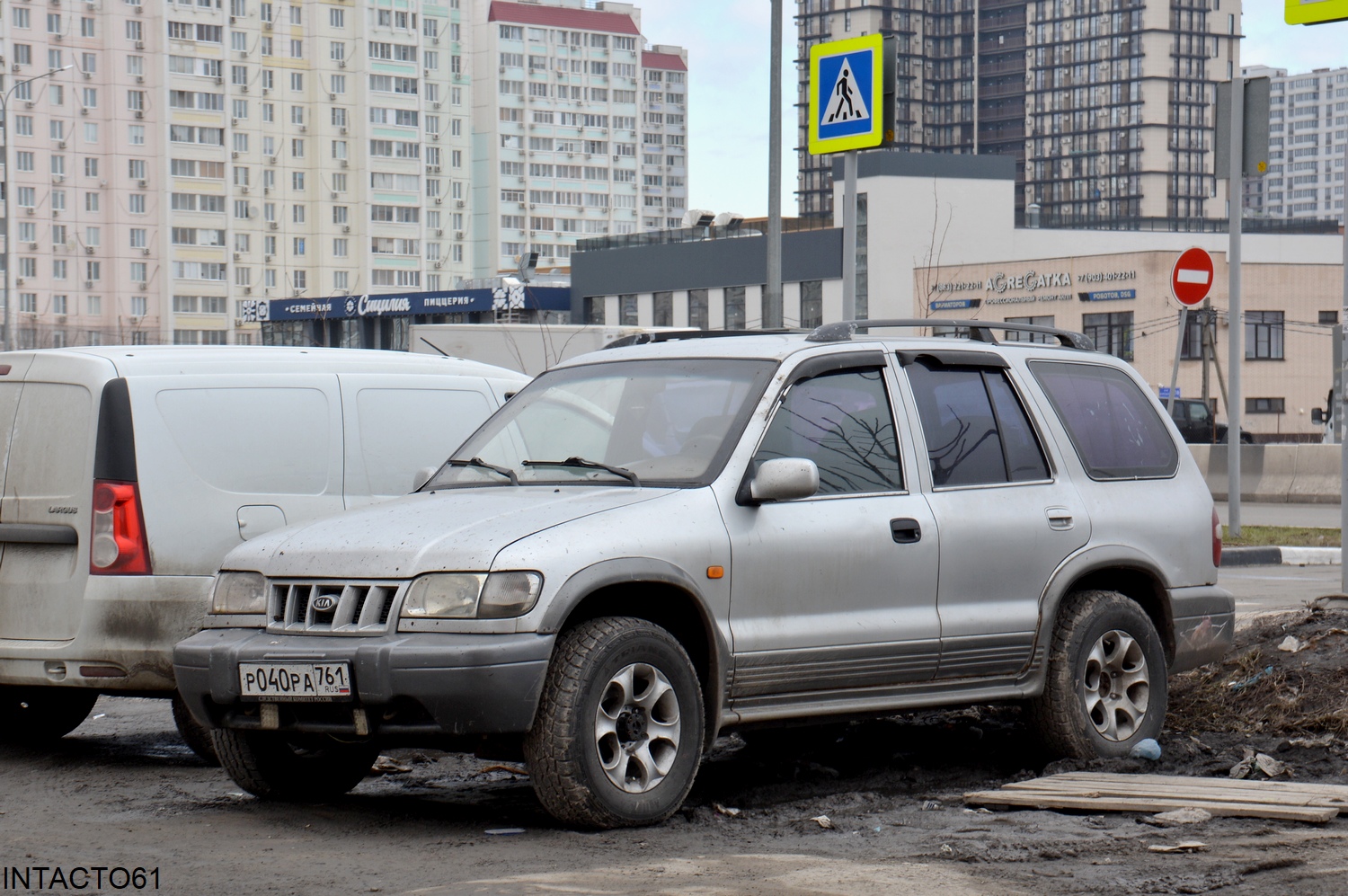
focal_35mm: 78
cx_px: 674
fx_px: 2918
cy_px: 448
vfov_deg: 17.5
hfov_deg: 26.0
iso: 200
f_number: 8
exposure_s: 1/250
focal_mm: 52
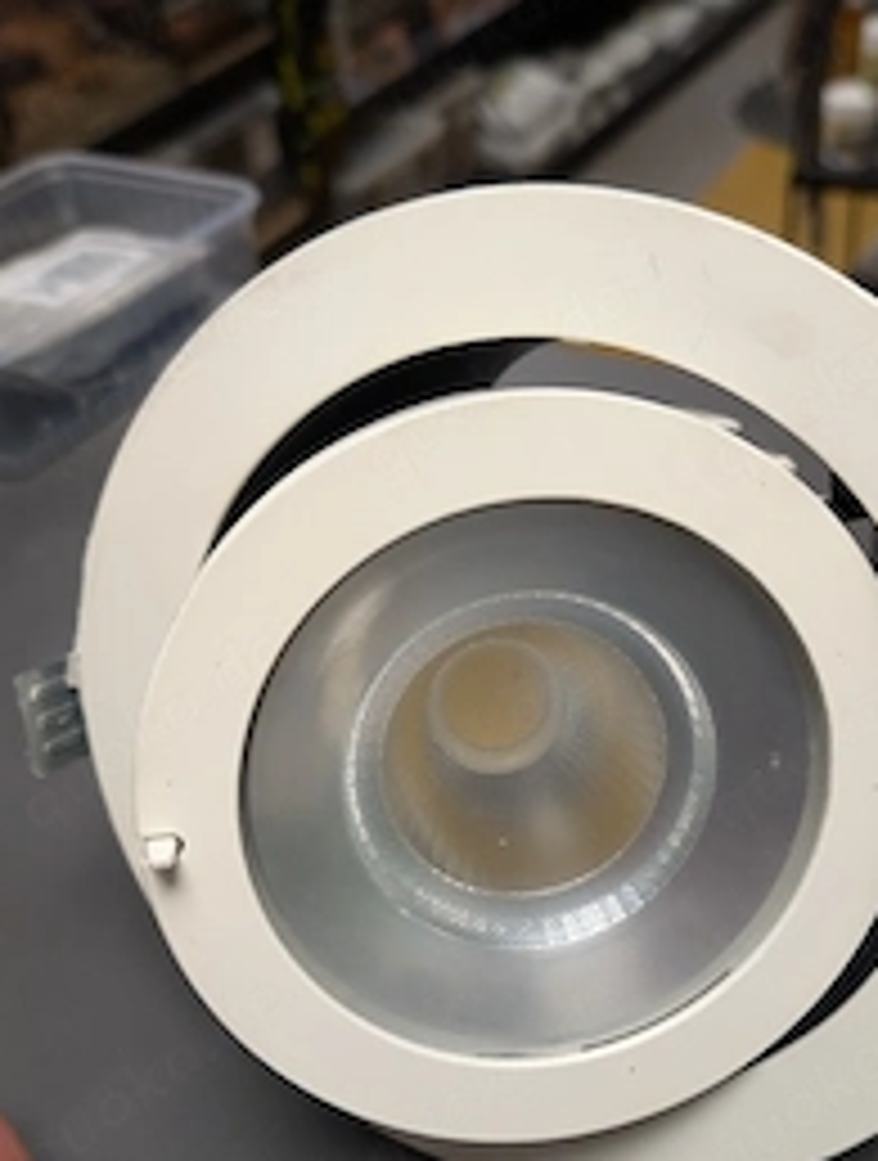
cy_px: 774
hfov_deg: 38.4
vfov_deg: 49.2
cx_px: 594
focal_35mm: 37
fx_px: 1245
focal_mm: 6.9
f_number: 1.68
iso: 71
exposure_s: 1/123
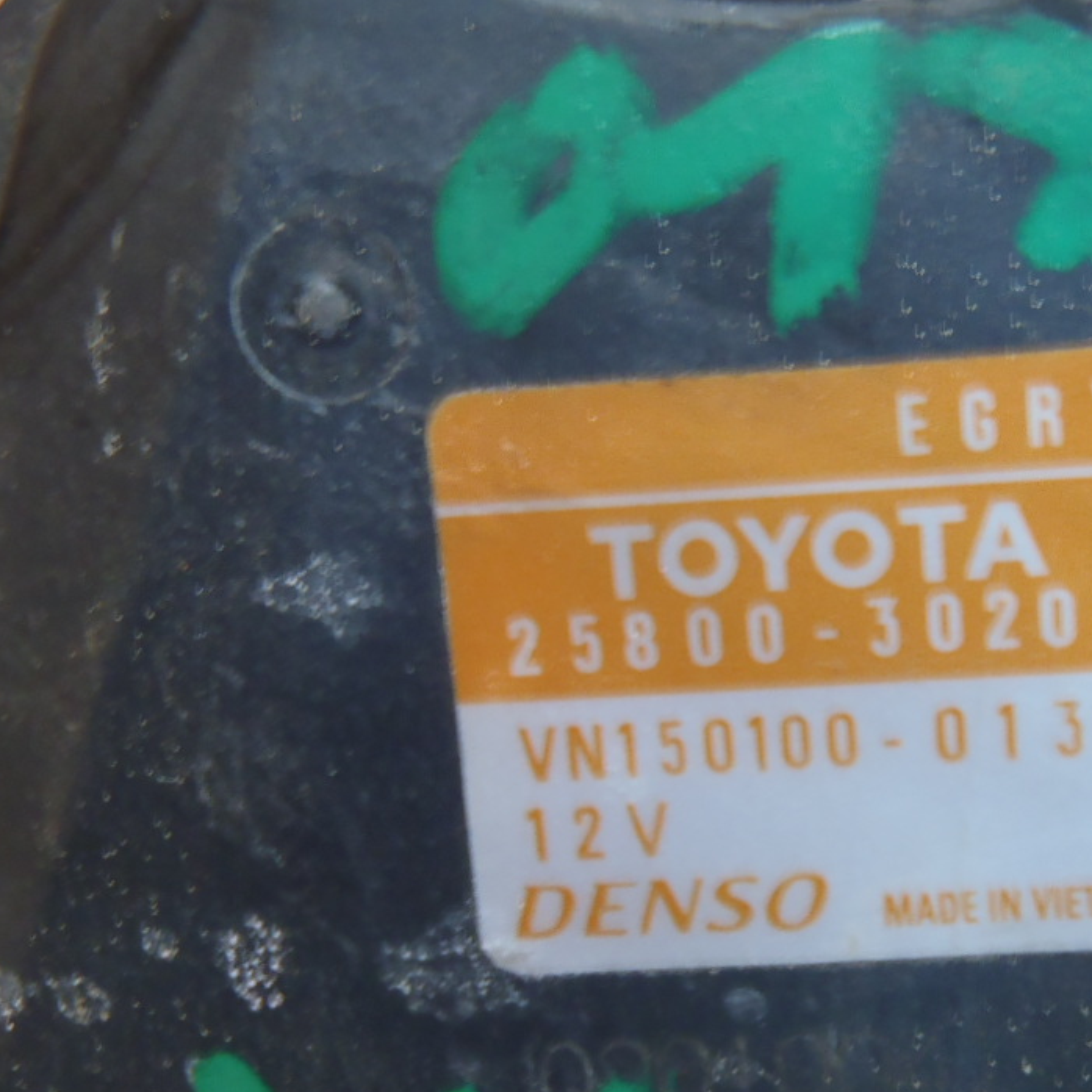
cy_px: 685
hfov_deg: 28.4
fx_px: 2141
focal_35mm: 60
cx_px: 737
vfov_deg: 28.5
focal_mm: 6.64
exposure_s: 1/6
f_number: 4.7
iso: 200
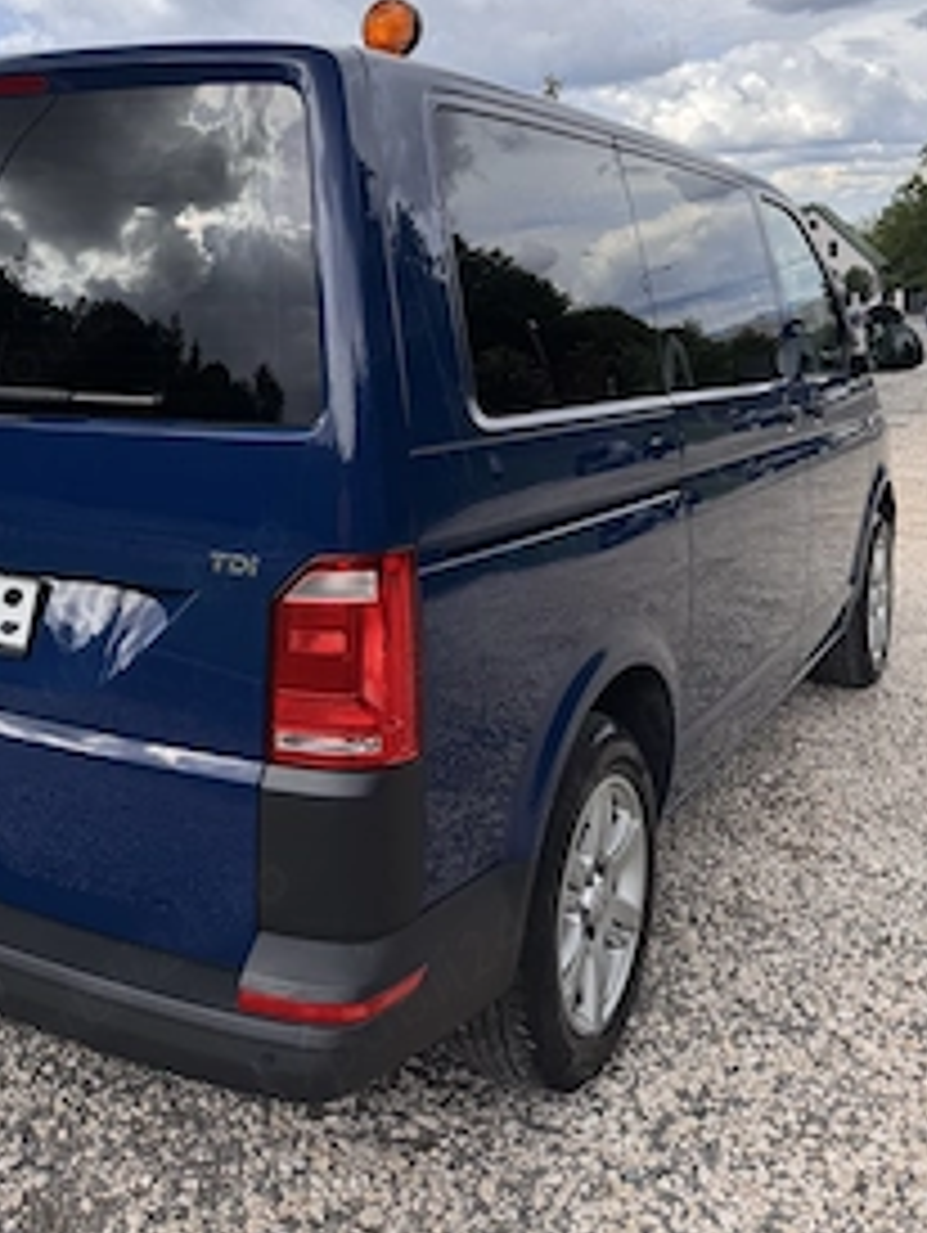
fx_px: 1248
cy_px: 356
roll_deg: +2.3
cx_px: 302
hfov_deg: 40.2
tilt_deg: -3.5
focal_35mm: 35
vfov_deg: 51.0
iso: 80
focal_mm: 6.76
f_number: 1.78
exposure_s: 1/3597
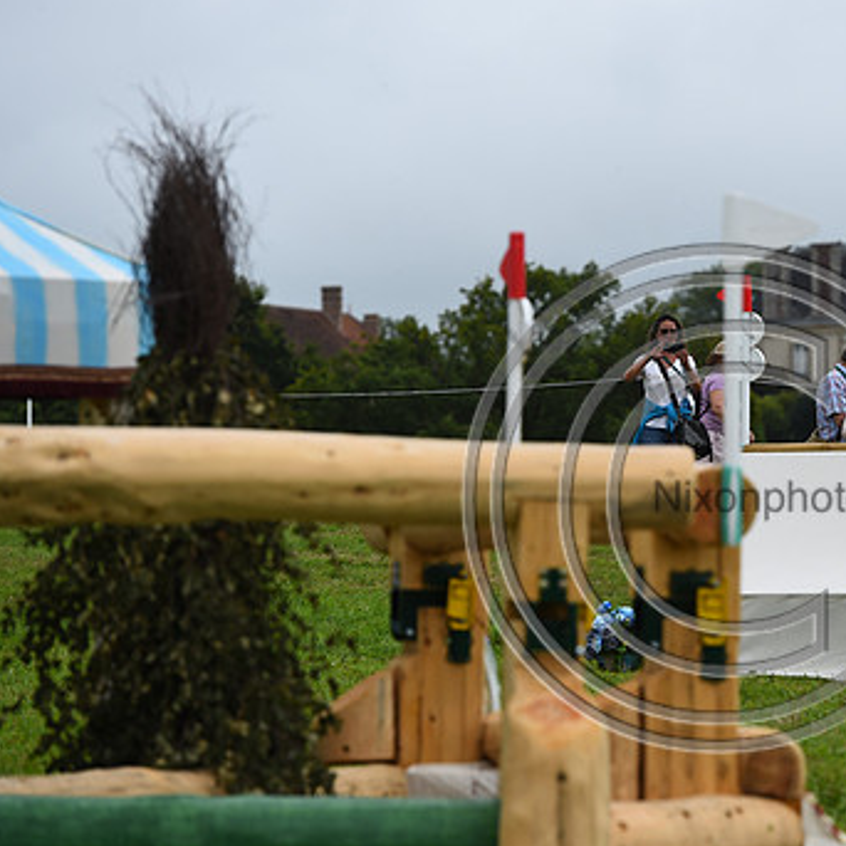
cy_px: 465
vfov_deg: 6.9
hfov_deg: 6.9
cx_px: 690
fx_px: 6968
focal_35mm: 252
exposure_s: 1/1000
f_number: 5
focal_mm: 175
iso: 160
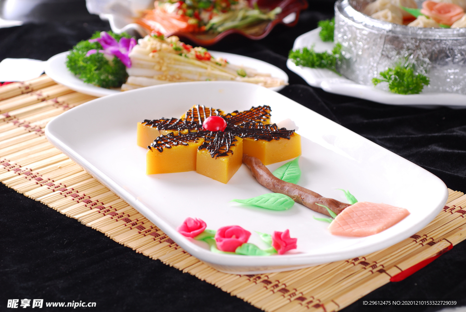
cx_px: 233
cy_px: 156
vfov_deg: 15.2
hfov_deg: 22.6
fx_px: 1166
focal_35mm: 90
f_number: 5.6
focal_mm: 60
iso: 100
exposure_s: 1/200
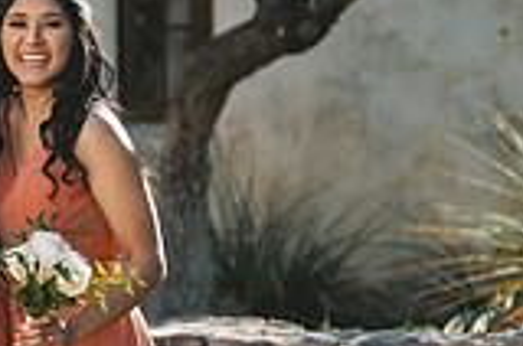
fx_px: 2943
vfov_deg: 6.7
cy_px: 292
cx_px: -382
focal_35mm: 203
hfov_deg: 9.7
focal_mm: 50
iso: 80
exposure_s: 1/2500
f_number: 1.8
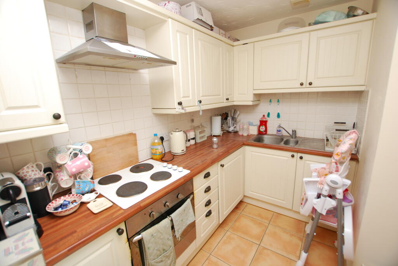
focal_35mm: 15
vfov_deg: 77.5
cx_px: 199
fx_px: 166
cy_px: 133
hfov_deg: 100.3
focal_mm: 10
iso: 200
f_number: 4
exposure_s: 1/60
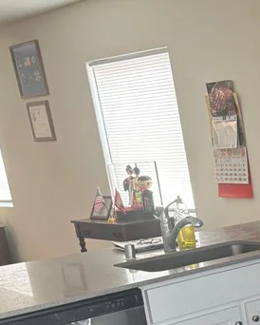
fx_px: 730
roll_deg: +4.1
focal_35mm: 76
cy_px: 322
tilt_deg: -15.0
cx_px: 444
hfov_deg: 17.2
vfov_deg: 24.0
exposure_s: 1/60
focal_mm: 5.96
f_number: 1.6
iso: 160
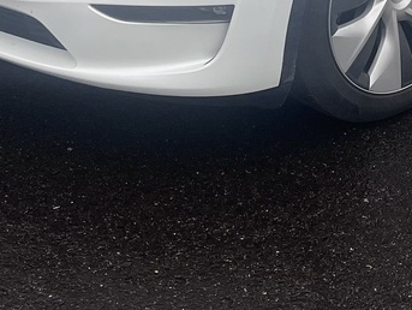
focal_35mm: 109
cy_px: -213
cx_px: 357
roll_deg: -1.2
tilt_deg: -12.0
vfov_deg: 12.6
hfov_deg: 17.8
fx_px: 1299
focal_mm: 5.1
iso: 50
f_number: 1.6
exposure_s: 1/361
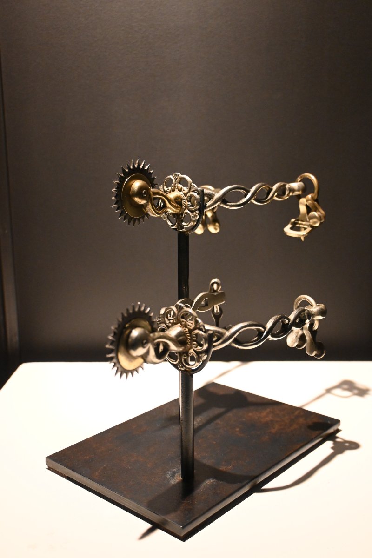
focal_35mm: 39
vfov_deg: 49.6
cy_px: 279
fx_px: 604
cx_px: 186
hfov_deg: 34.2
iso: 3200
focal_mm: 26
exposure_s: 1/125
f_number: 4.5
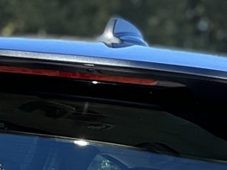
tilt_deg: -0.7
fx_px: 3487
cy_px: 443
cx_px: 180
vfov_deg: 2.8
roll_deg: -4.9
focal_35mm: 532
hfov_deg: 3.7
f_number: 2.8
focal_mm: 9
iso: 25
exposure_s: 1/157
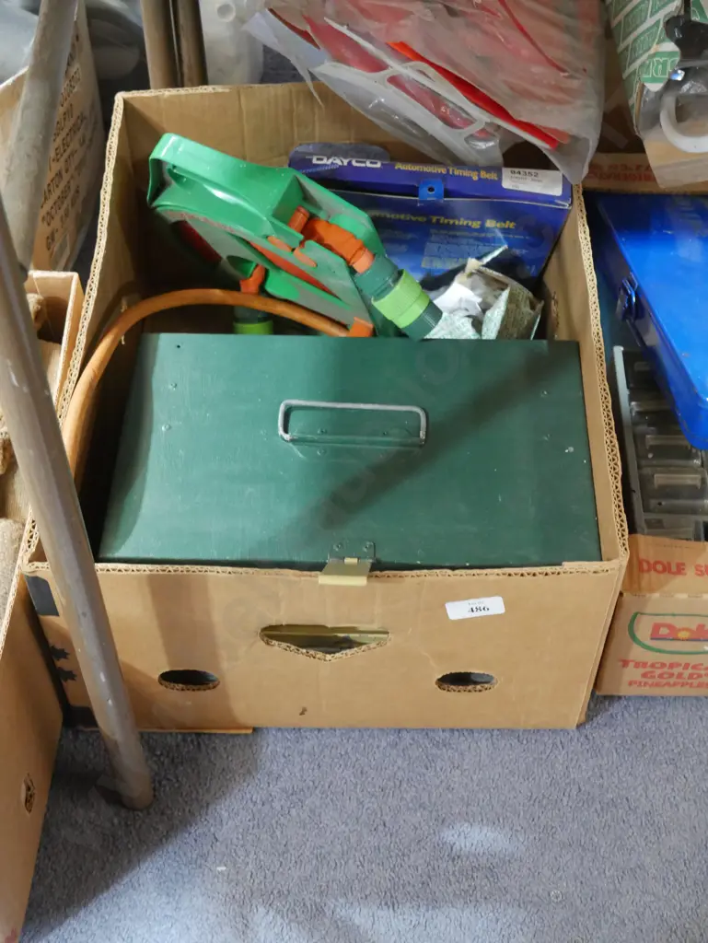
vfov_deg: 38.2
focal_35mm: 50
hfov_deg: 29.1
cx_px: 354
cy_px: 472
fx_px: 1362
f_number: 5.3
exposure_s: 1/30
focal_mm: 25
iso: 3200
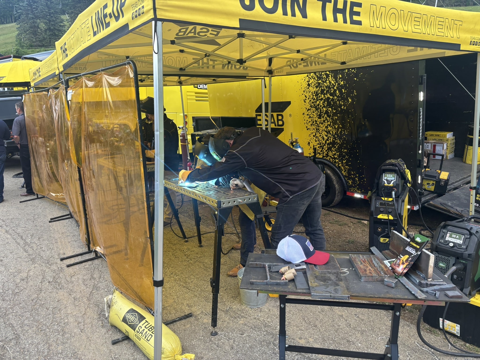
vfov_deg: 53.1
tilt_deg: -12.8
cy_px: 180
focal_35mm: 26
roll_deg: -0.9
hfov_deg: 67.3
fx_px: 361
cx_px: 240
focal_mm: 5.96
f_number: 1.6
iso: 100
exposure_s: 1/121
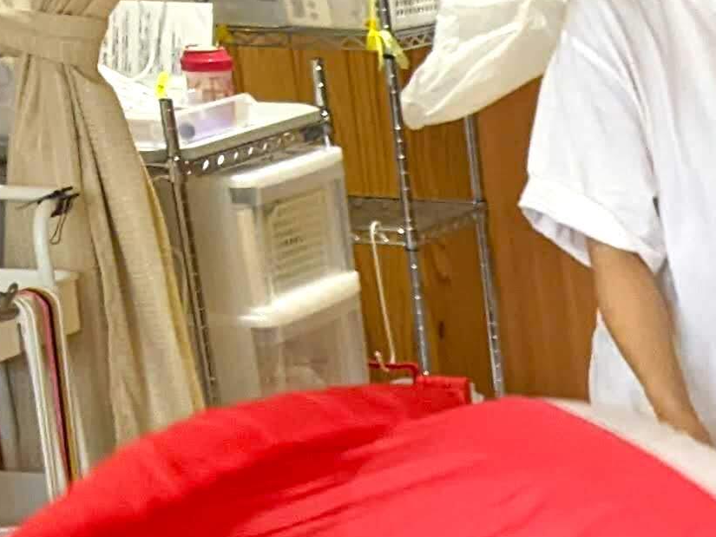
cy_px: 1168
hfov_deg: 12.8
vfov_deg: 10.2
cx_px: 1487
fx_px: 2731
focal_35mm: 132
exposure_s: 1/258
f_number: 1.8
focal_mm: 4.44
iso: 146
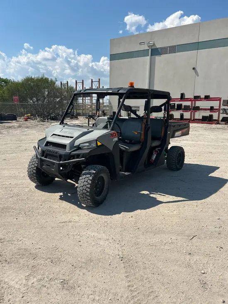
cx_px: 114
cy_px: 152
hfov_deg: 53.1
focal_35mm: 26
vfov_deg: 67.3
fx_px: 228
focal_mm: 5.7
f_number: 1.5
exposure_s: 1/7463
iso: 50
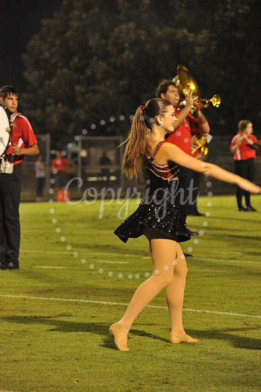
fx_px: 2177
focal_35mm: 200
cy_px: 196
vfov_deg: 10.3
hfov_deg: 6.9
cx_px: 130
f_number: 5.6
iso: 6400
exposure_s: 1/200
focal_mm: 200
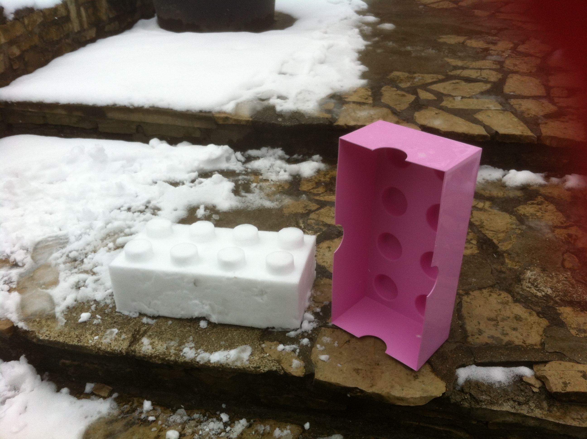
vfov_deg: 40.6
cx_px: 294
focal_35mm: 35
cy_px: 220
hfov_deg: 52.7
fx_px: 593
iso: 80
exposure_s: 1/591
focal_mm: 3.85
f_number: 2.8
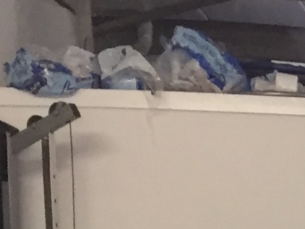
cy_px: 625
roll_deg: -1.4
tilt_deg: -6.4
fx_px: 1939
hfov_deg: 7.7
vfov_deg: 6.3
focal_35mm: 220
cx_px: 957
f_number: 2.2
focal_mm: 4.15
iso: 160
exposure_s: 1/33
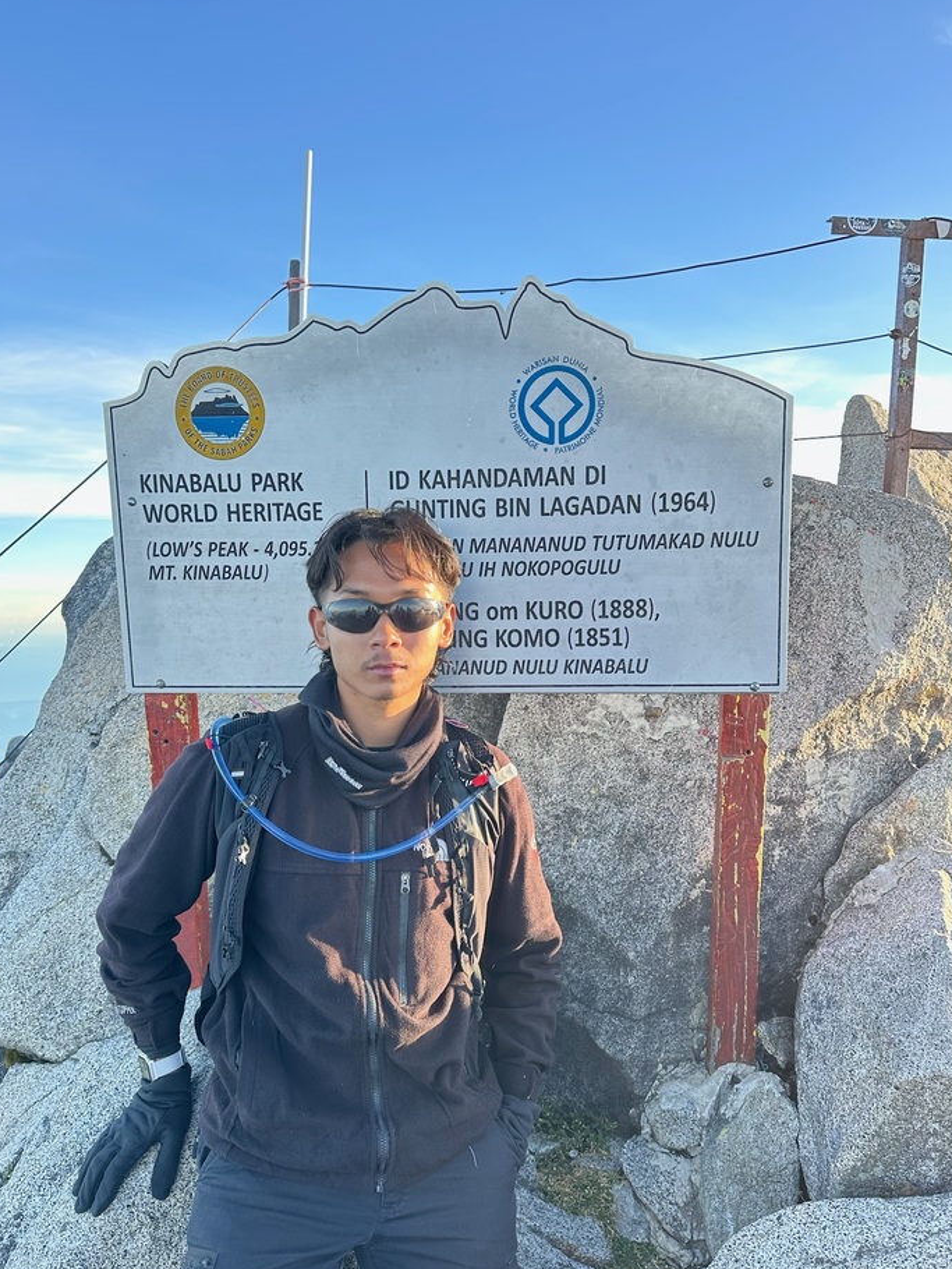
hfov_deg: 51.4
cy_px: 660
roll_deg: -1.1
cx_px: 454
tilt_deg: -7.0
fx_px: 990
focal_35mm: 27
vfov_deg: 65.3
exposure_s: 1/205
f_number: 1.78
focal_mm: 6.86
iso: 80
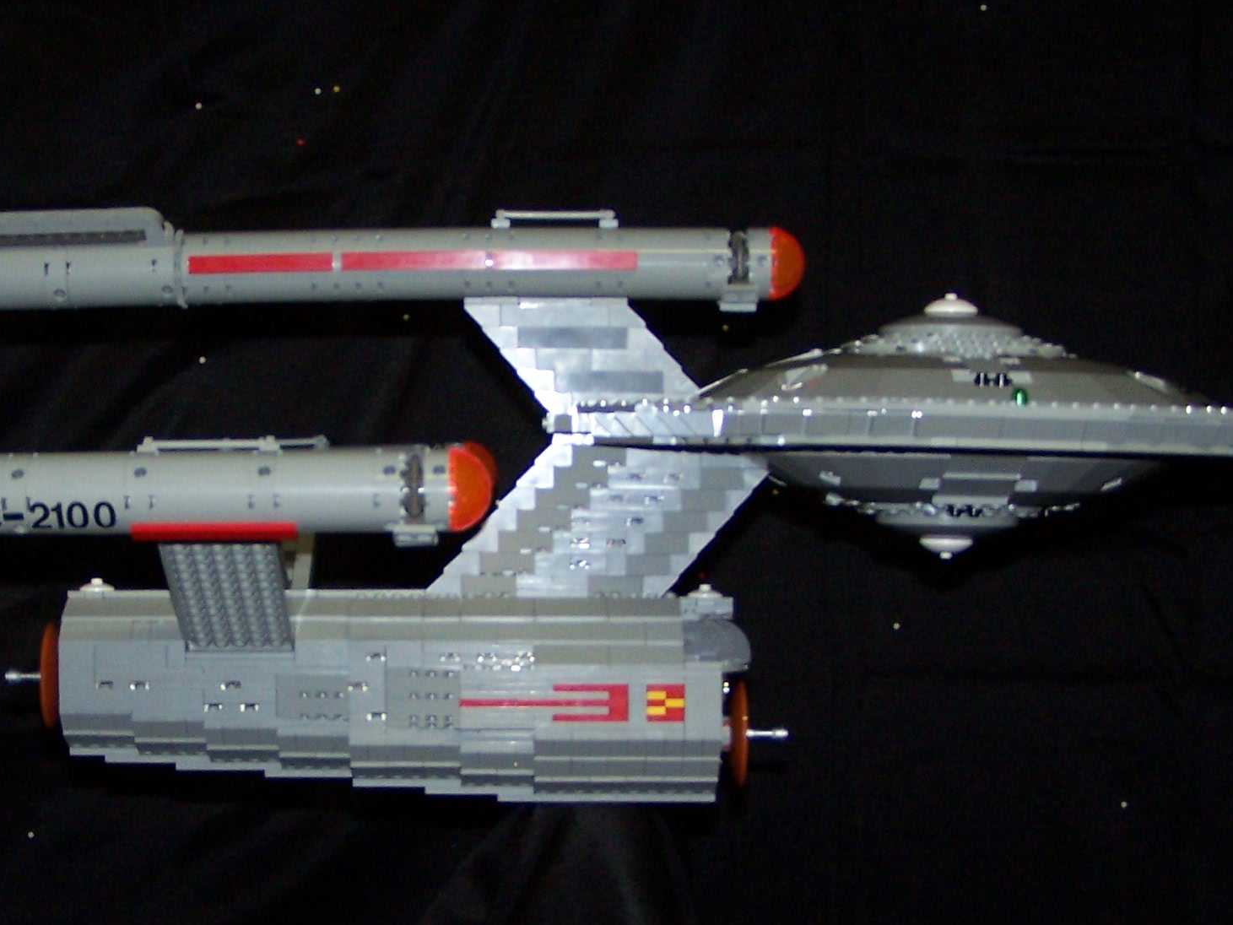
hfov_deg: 28.8
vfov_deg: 21.9
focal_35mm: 67
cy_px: 502
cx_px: 425
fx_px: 2387
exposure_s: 1/60
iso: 140
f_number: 2.8
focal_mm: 6.3
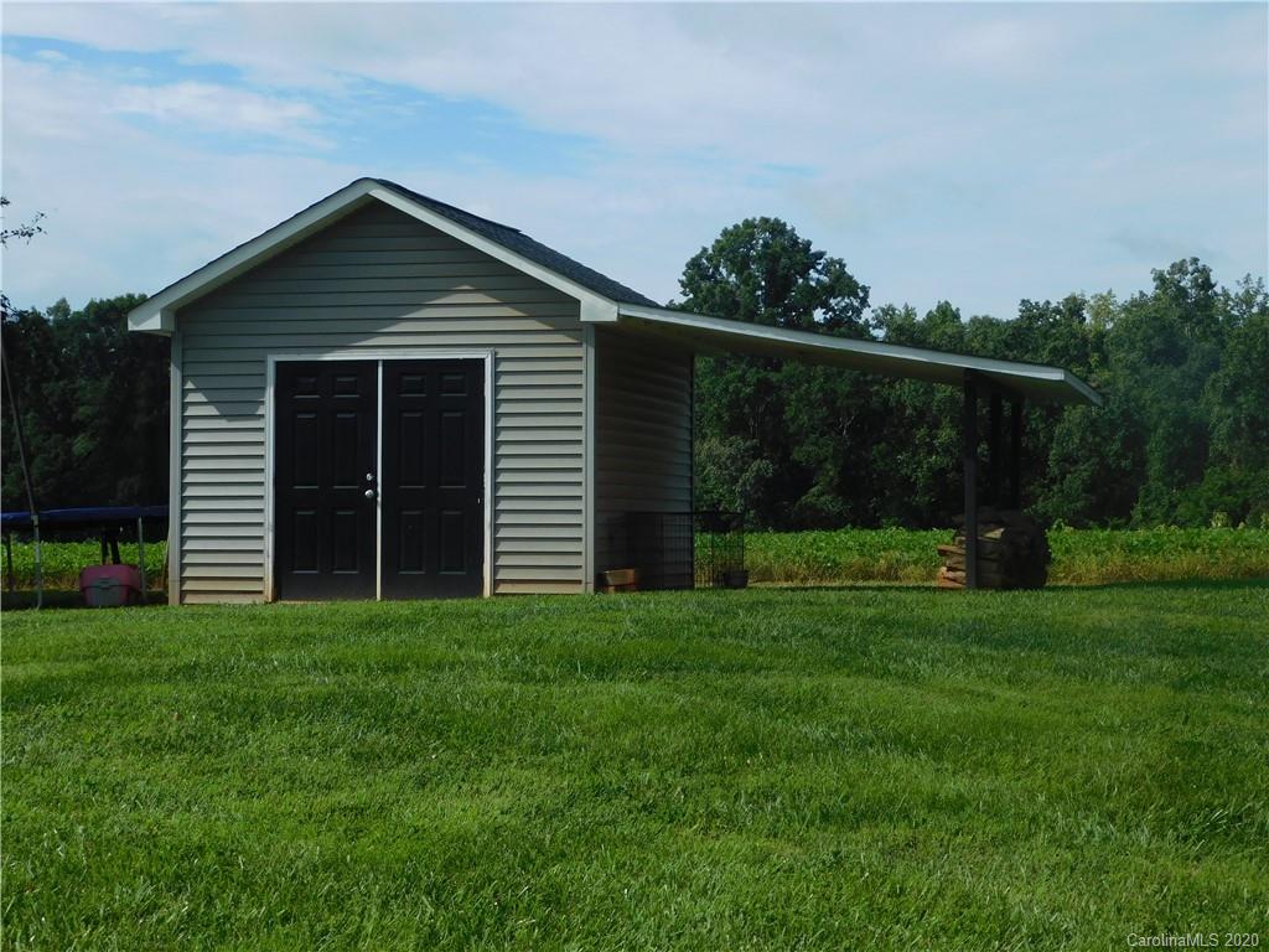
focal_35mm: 66
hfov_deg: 29.4
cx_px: 634
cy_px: 476
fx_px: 2420
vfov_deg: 22.3
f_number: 4.2
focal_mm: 11.7
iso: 125
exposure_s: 1/1000
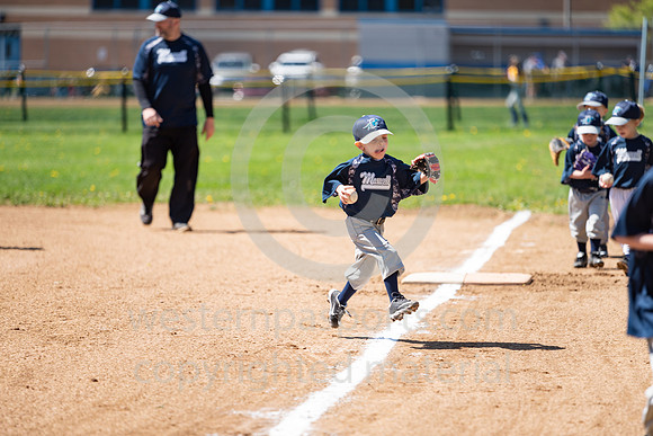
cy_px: 218
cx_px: 326
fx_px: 3447
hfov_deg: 10.8
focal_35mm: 190
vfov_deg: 7.2
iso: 64
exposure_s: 1/500
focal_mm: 190
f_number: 2.8
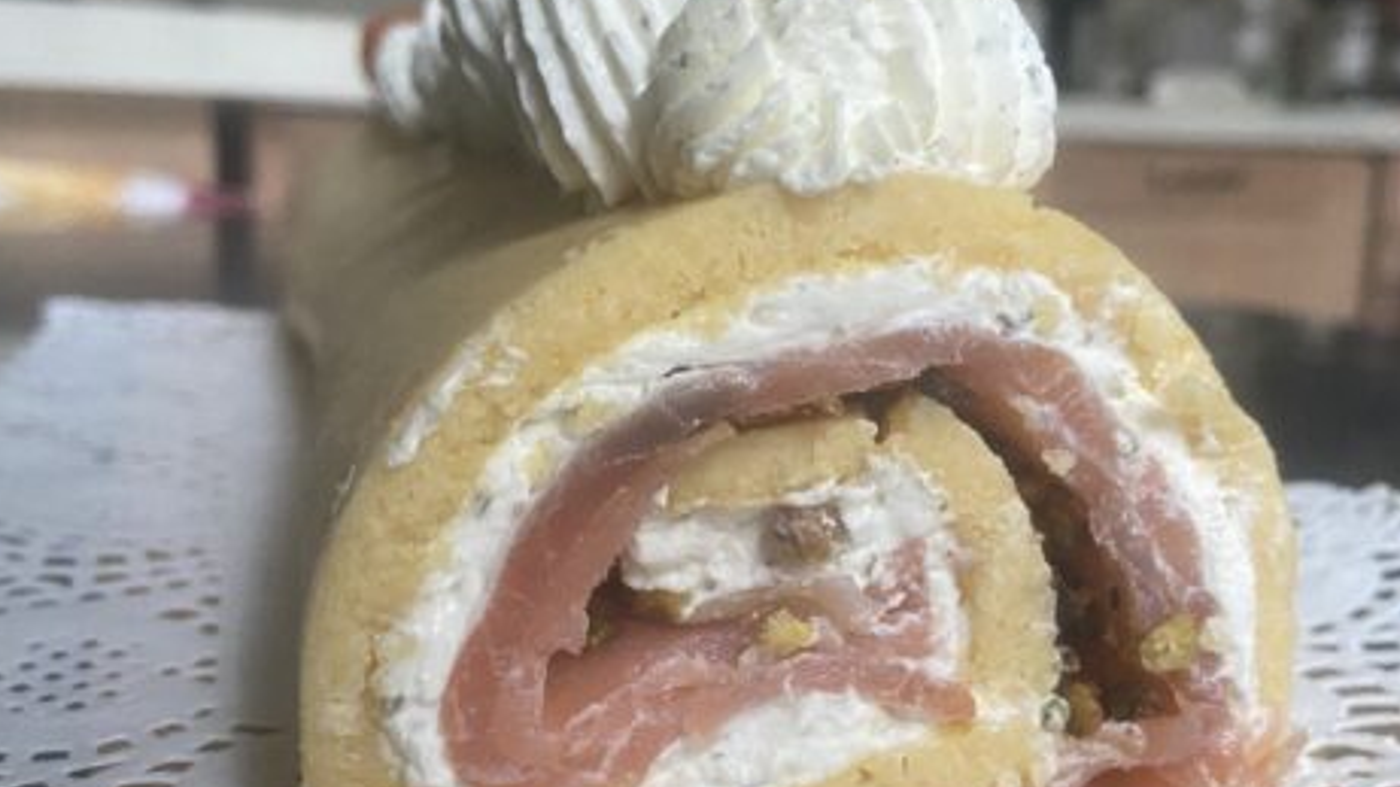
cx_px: 721
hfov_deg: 49.4
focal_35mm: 41
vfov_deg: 29.0
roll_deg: -2.7
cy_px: 374
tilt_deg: -10.4
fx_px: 1522
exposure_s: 1/33
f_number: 1.8
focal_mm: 4.25
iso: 500
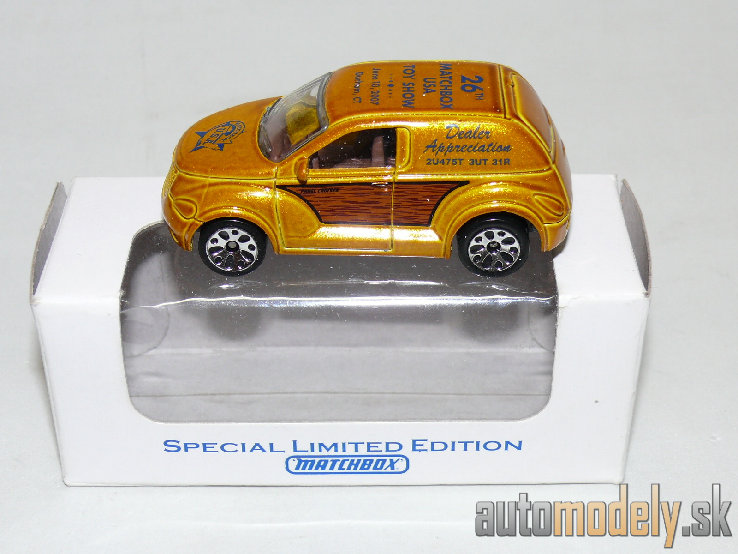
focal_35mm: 67
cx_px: 369
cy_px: 277
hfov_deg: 29.0
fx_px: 1428
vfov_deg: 21.9
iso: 100
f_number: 4
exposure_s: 1/30
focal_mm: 10.6
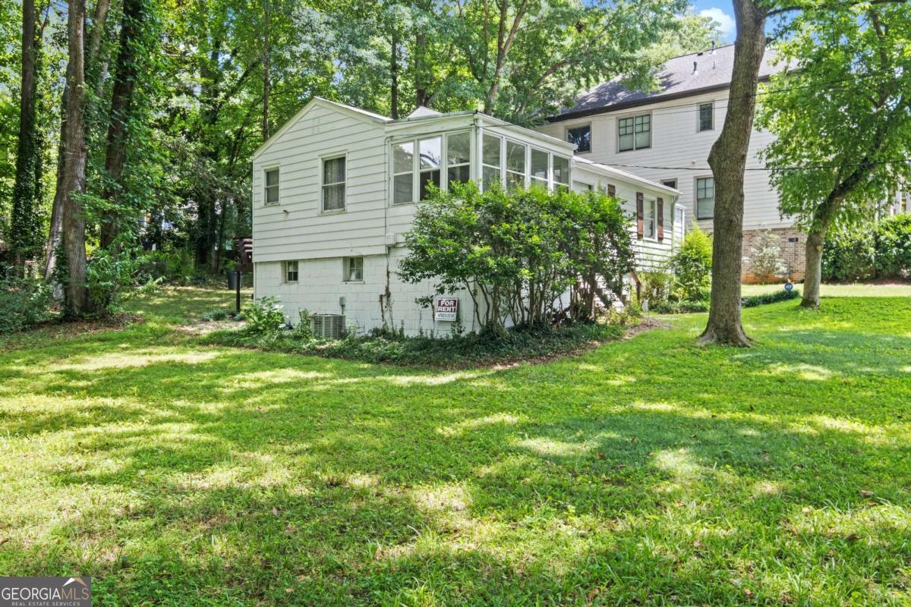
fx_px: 683
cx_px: 456
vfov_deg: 47.9
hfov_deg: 67.4
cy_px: 304
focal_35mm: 27
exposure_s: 1/12
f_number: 16
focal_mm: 18.2
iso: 400
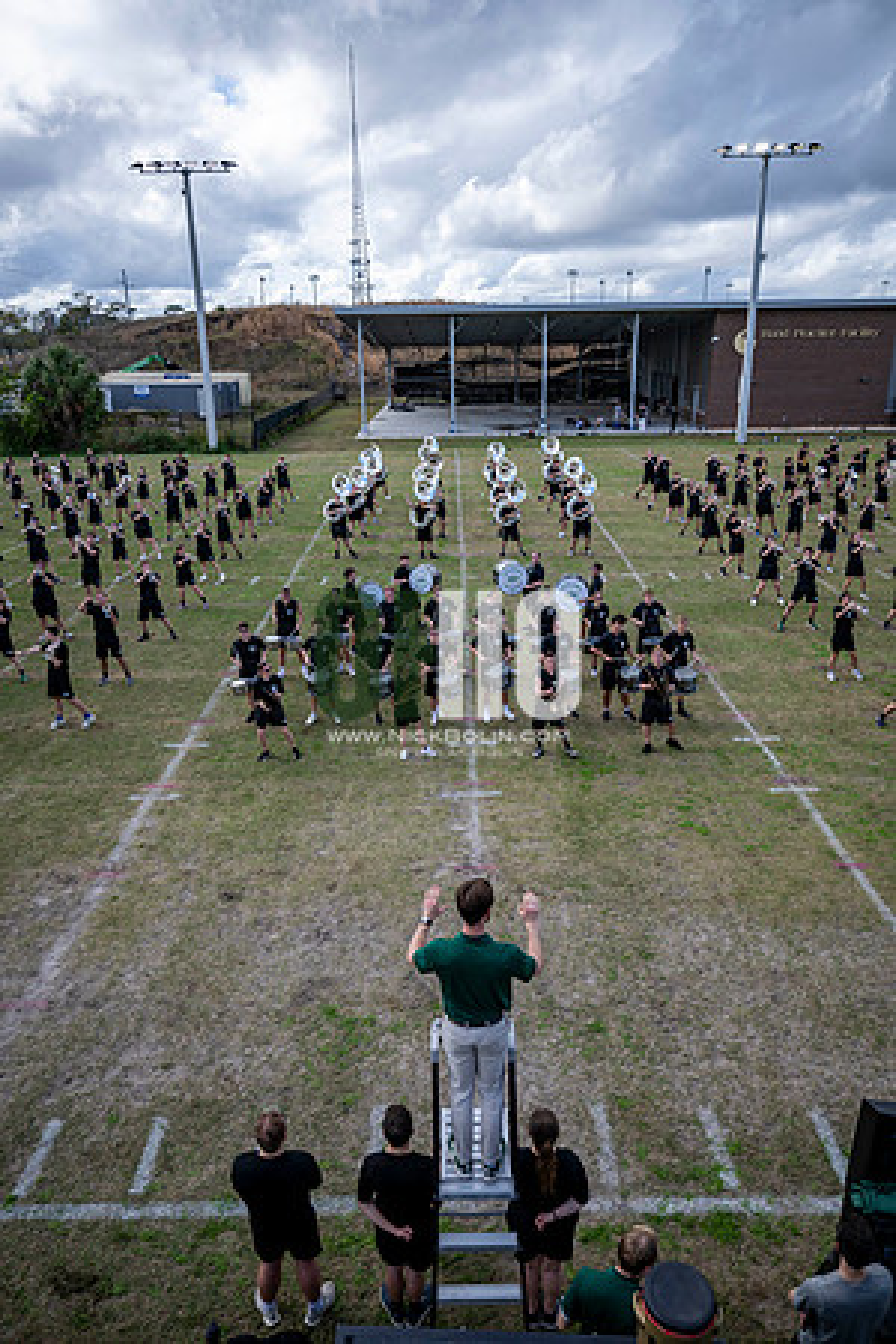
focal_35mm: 24
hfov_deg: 53.1
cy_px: 672
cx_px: 448
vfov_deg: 73.7
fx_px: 896
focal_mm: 24
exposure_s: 1/1250
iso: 125
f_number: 2.8
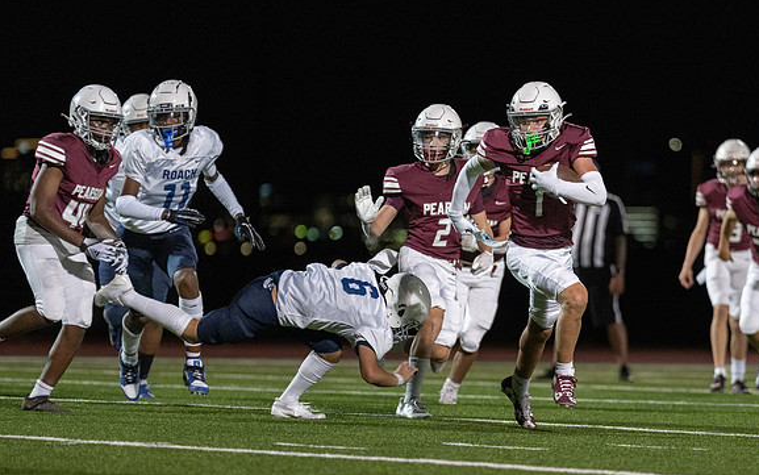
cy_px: 300
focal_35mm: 295
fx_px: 6104
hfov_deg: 7.1
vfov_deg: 4.5
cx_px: 514
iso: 4000
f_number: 2.8
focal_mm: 200
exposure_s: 1/1000
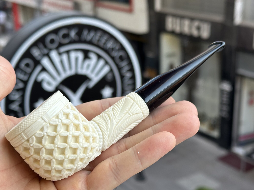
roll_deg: +1.5
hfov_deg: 31.2
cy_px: 110
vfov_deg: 23.6
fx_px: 455
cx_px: 121
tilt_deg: -20.0
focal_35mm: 62
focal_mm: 6.86
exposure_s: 1/317
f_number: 1.78
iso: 64
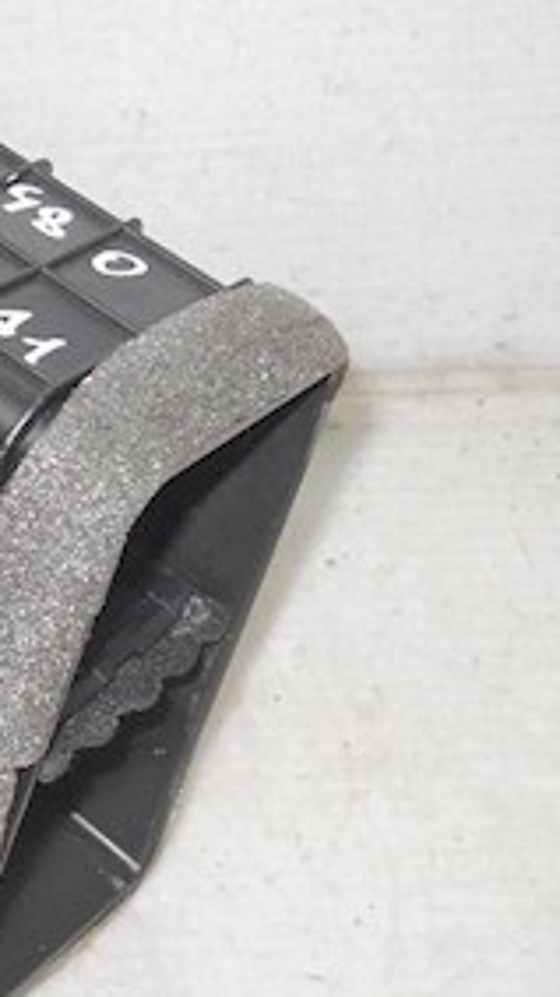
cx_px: -479
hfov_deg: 11.1
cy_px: 366
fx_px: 2669
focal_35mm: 101
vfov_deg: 21.1
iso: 100
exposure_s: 1/30
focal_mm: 6.72
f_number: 5.5
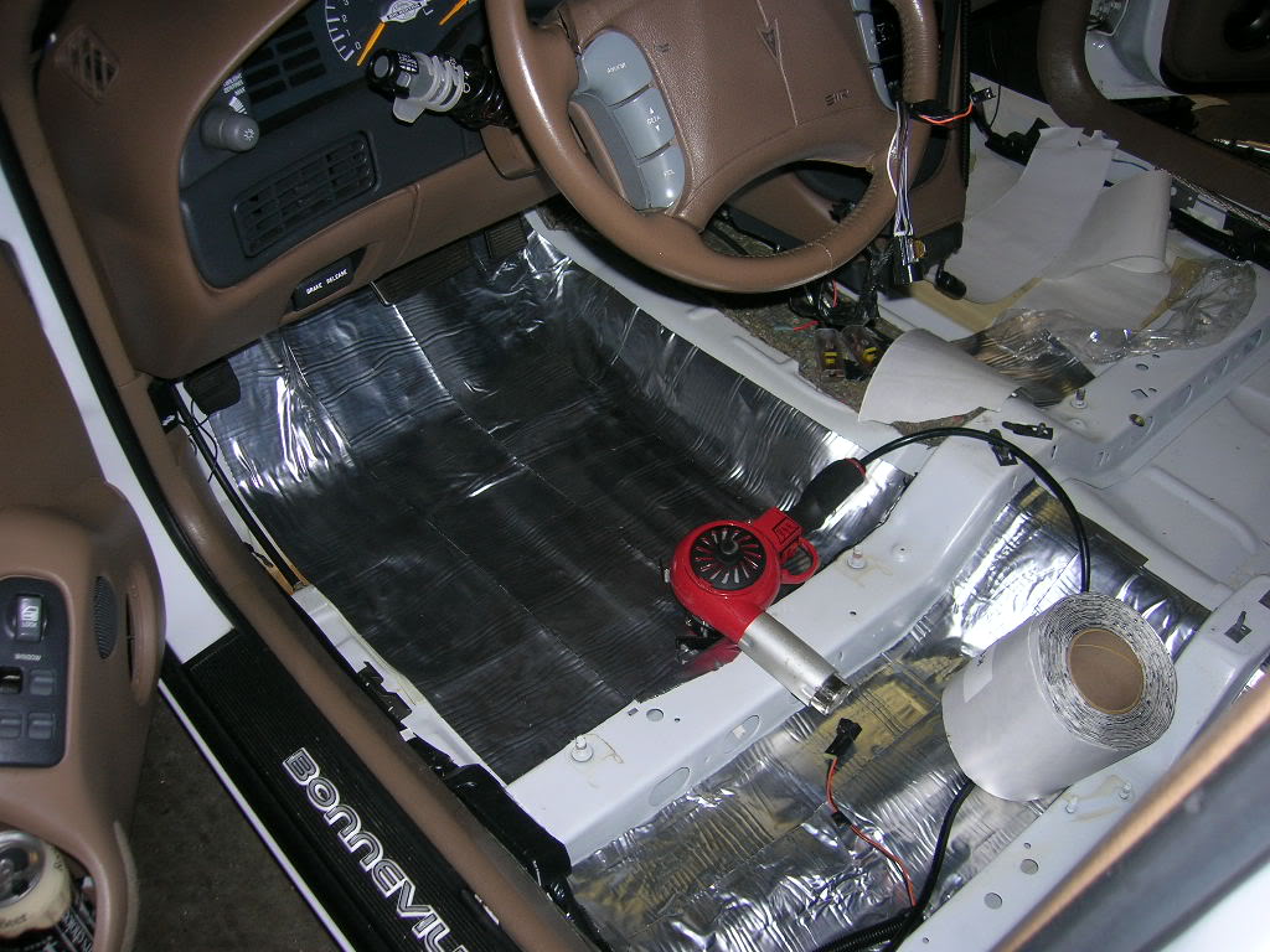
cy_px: 476
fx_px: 1247
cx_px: 635
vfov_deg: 41.8
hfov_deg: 54.0
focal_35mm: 34
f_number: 2.9
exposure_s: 1/60.1
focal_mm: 5.7
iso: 50
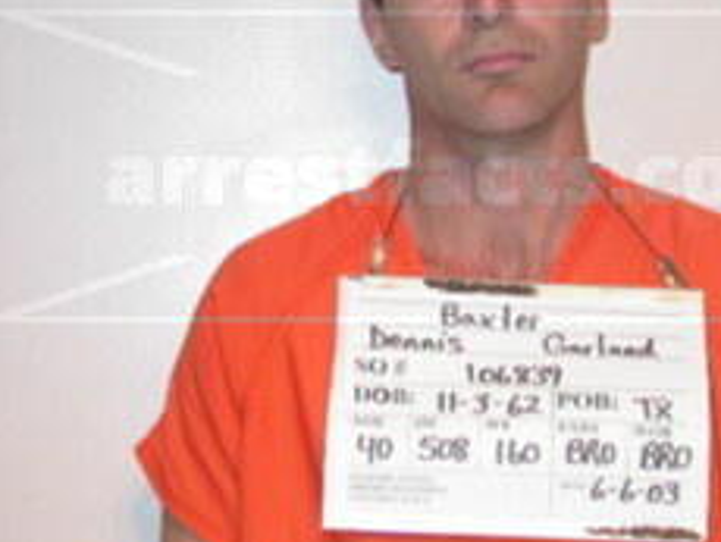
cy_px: 168
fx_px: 1939
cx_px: 462
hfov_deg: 21.0
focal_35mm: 93
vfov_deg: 15.9
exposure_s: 1/60.3
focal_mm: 12.9
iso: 100
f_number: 3.1
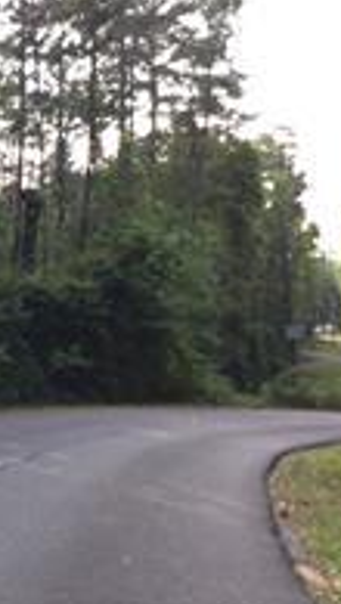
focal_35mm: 59
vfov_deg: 35.2
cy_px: 229
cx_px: -172
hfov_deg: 18.2
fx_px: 946
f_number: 2.4
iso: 32
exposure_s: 1/120
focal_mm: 3.3
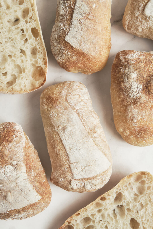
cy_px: 114
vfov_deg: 28.4
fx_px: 452
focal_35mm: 71
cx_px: 76
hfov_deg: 19.2
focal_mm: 47.6
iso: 200
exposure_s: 1/100
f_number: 9
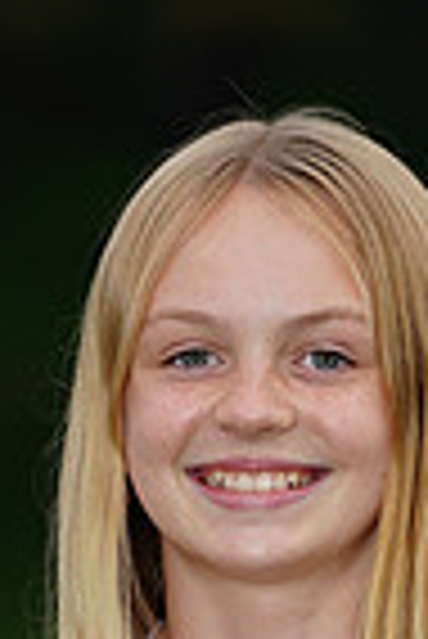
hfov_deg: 1.8
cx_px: 18
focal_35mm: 772
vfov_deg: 2.7
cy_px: 914
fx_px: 13733
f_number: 5.6
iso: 200
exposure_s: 1/200
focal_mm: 189
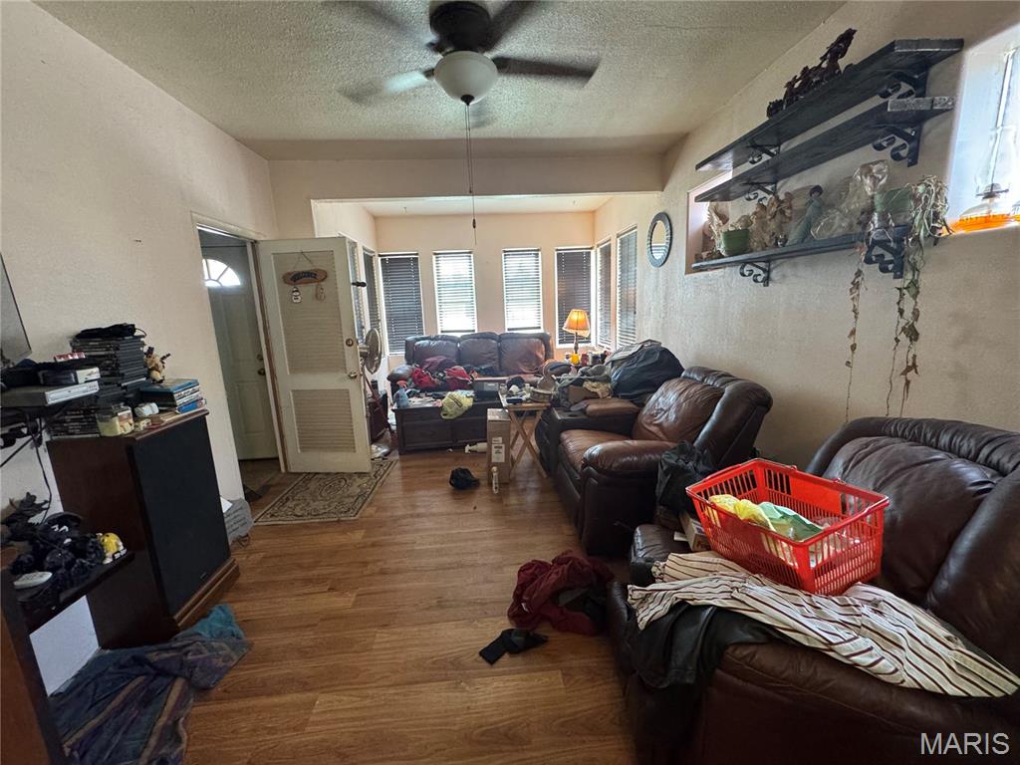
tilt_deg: -10.9
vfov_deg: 85.7
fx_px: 413
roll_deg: +2.4
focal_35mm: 14
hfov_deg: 102.1
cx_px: 510
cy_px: 382
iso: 500
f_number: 2.2
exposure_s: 1/60
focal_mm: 2.22
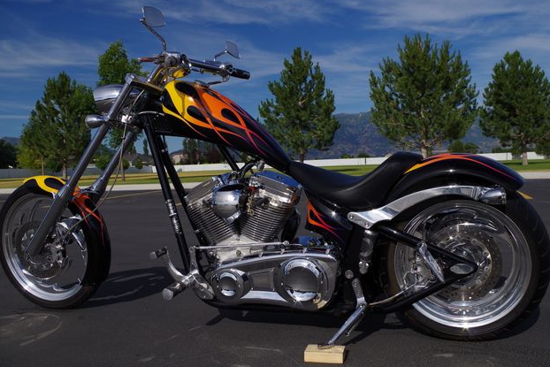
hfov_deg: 54.4
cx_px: 274
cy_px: 181
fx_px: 535
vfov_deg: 37.9
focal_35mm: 35
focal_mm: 23.13
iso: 100
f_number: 9
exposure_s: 1/500
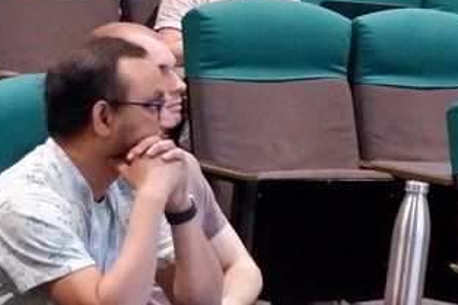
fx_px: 2352
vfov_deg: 7.3
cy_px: -166
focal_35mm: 185
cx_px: 713
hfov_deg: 10.7
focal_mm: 19.7
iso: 5000
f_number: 4
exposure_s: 1/180
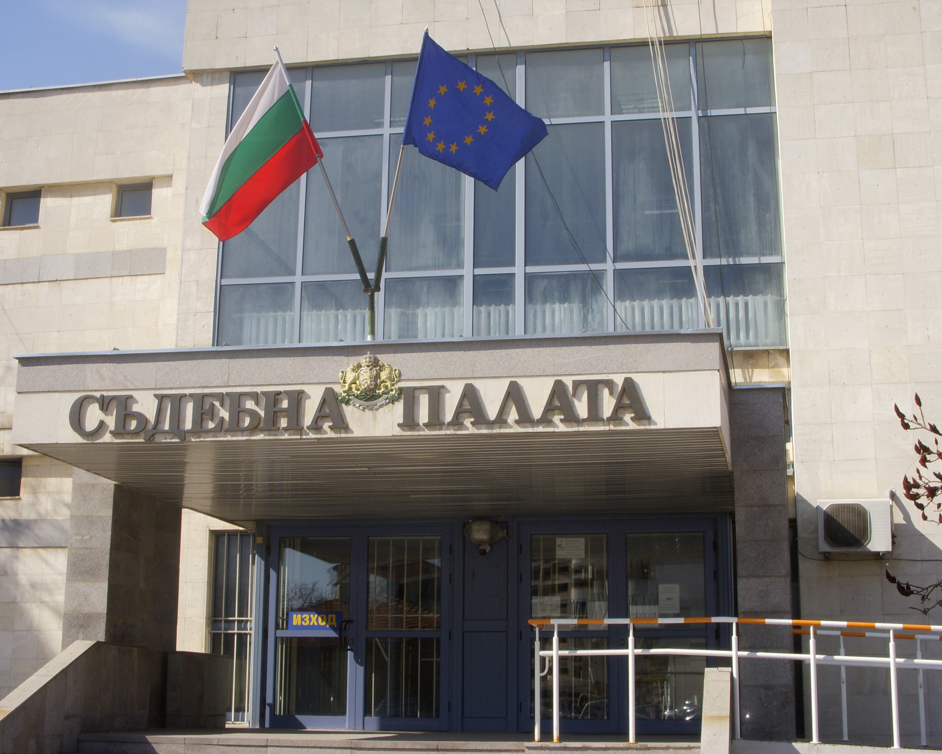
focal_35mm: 49
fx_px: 1366
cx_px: 485
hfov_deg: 38.0
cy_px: 377
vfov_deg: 30.8
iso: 100
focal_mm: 7.9
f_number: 6.9
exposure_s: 1/250
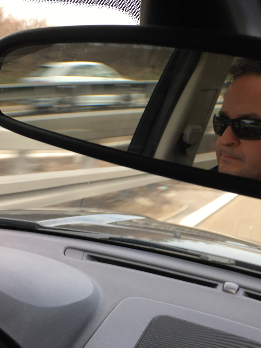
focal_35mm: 41
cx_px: 174
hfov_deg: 34.8
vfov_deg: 45.8
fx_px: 412
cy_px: 176
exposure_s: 1/136
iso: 25
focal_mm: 4.15
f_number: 2.2
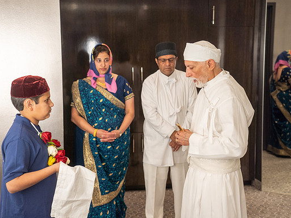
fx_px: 496
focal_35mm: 59
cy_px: 110
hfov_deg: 32.7
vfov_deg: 24.8
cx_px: 155
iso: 1600
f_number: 4
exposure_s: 1/200
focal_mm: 54
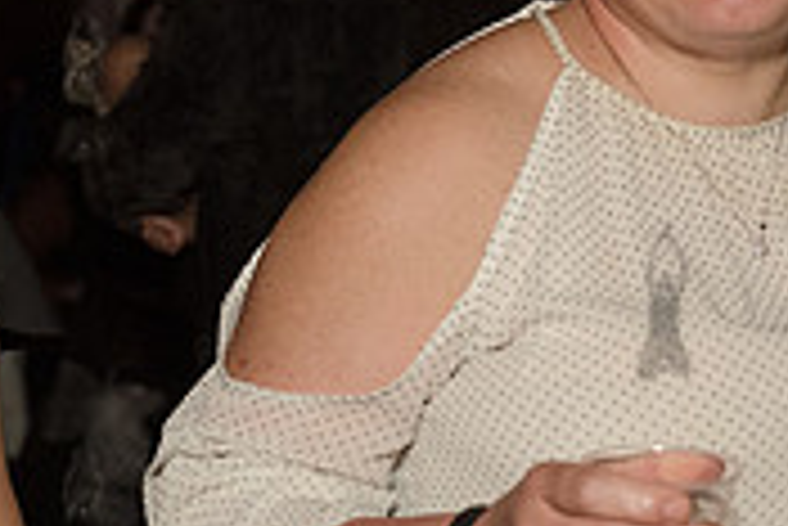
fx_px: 2541
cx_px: 662
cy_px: 299
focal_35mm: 116
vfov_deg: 11.8
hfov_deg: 17.4
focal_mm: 35
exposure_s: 1/250
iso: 2000
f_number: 3.5
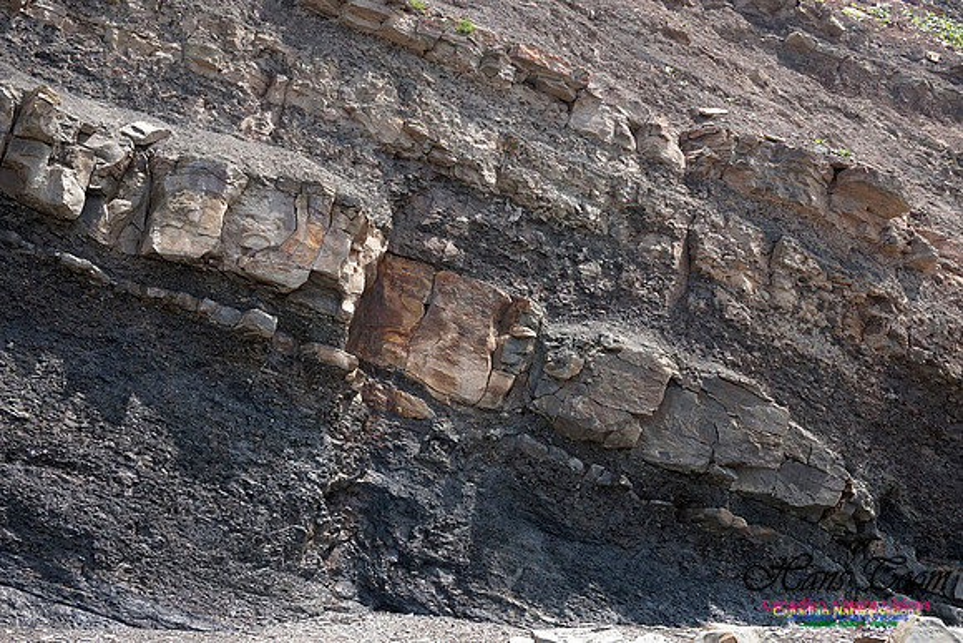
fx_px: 1204
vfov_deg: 29.9
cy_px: 322
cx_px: 482
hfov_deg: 43.6
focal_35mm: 45
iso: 800
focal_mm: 30
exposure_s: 1/1000
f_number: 7.1
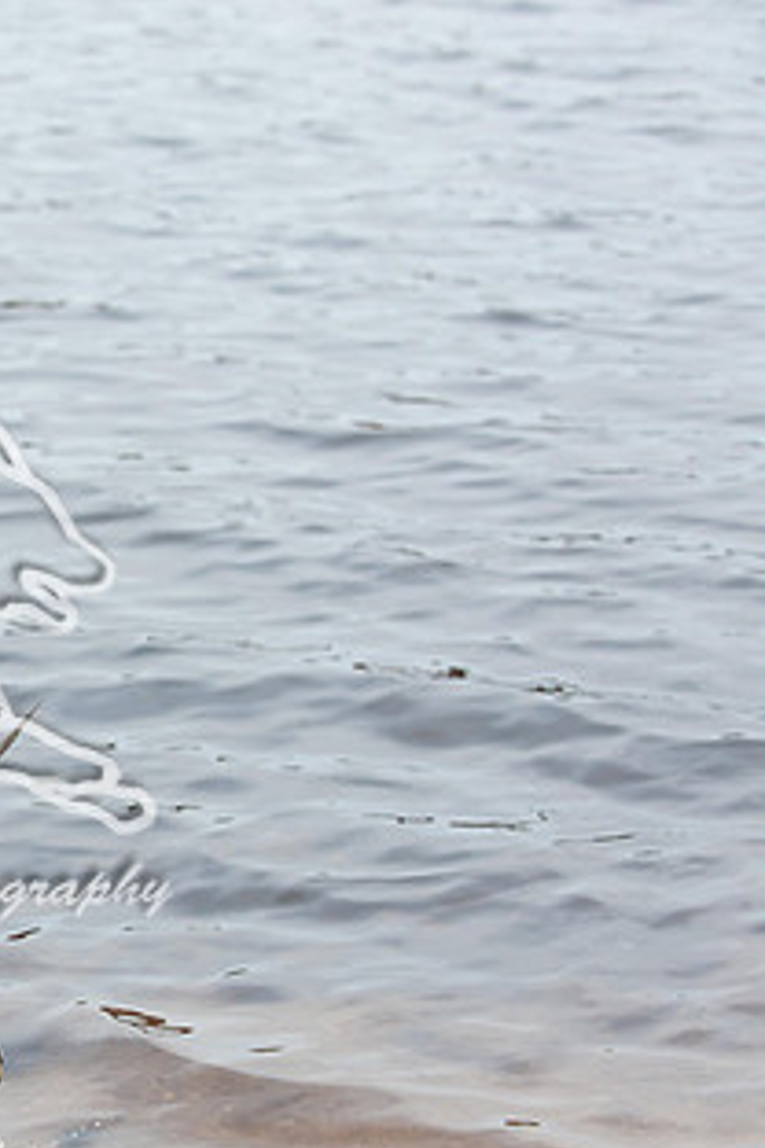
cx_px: -287
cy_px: 670
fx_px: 4143
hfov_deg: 10.3
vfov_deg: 15.8
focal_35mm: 130
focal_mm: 70
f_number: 5
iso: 640
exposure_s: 1/1000
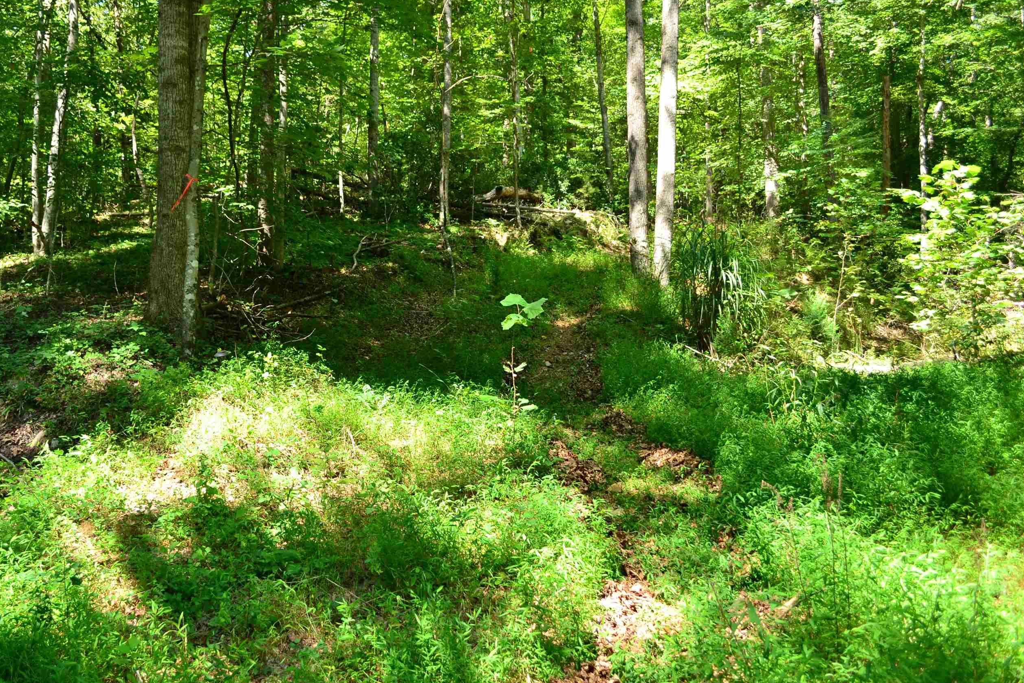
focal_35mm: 33
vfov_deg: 39.9
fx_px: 939
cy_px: 291
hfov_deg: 56.7
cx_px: 404
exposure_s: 1/60
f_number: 4
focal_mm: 18
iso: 100
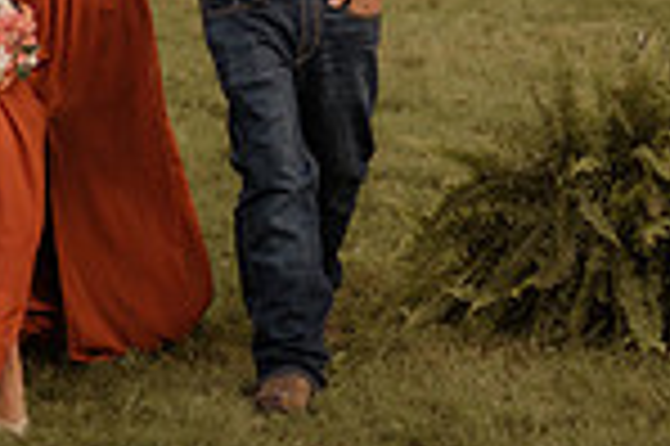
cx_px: 225
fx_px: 3625
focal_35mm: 195
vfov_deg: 7.0
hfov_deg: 10.5
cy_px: -128
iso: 200
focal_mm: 50
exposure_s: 1/1000
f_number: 2.8
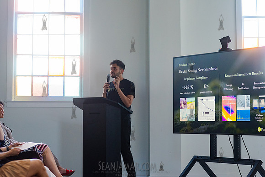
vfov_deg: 15.9
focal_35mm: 86
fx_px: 633
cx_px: 132
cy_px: 88
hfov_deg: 23.6
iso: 4000
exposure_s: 1/320
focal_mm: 86
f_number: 4
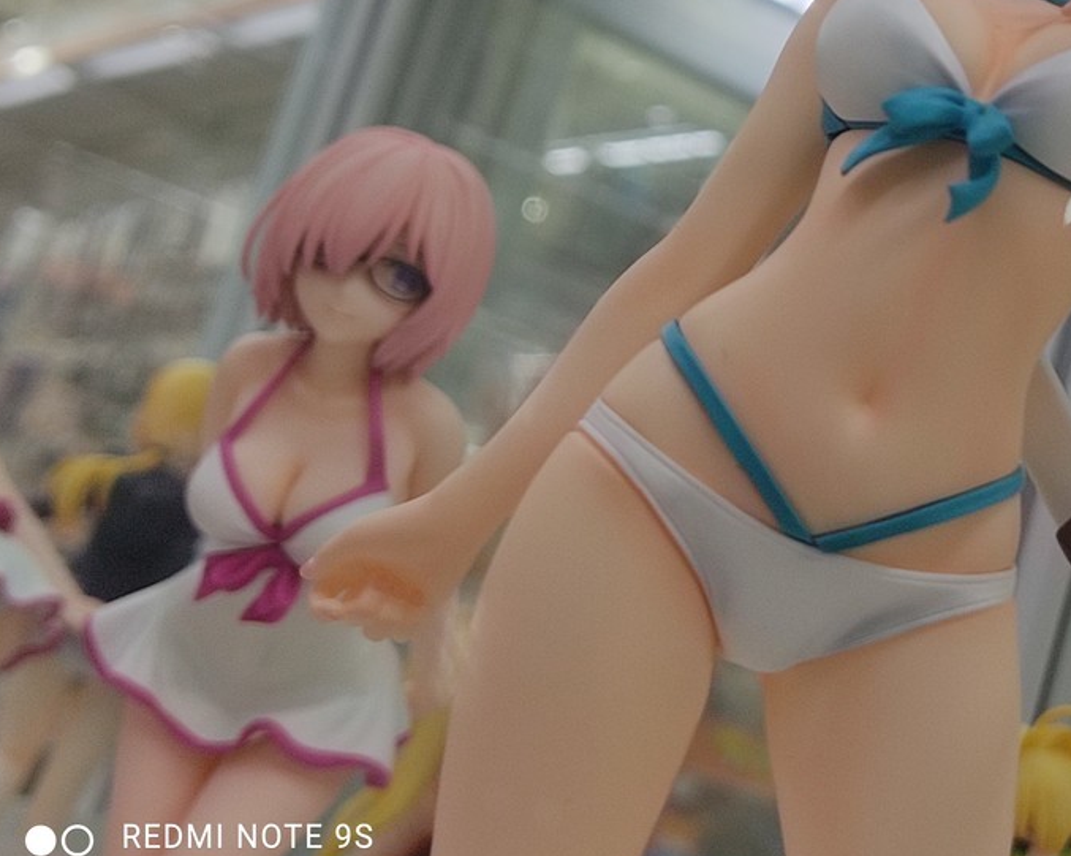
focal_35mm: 45
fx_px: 1426
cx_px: 913
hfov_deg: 39.0
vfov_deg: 32.9
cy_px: 244
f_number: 1.79
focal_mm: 4.74
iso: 145
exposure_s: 1/100
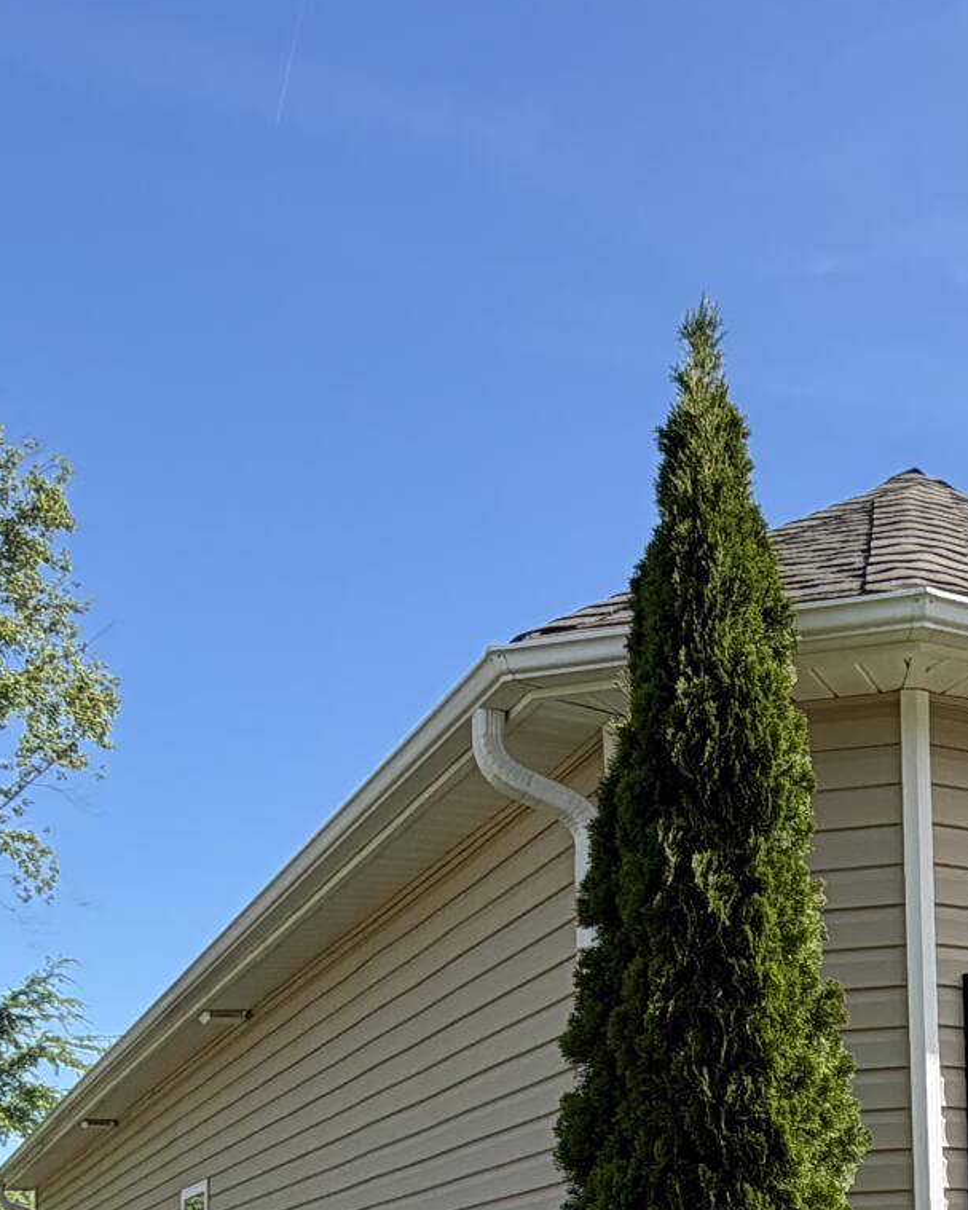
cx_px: 1024
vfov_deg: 31.7
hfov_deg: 26.2
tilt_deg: +3.5
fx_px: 1934
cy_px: 1247
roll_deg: +2.5
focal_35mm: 54
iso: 32
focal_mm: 2.22
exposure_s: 1/770
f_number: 2.2
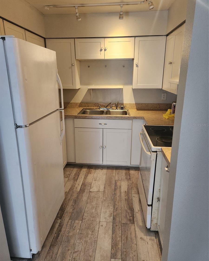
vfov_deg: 70.2
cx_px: 104
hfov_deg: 58.8
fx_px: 186
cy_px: 125
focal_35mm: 24
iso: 320
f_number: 1.8
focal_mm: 5.4
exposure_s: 1/120
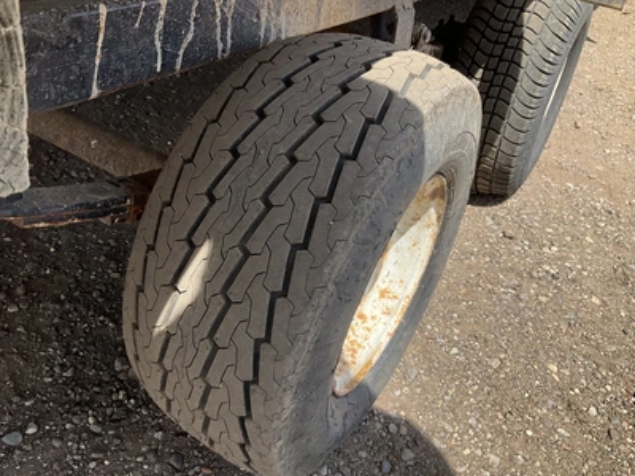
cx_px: 318
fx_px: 532
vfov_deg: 48.2
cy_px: 238
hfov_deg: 61.7
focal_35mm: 29
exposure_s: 1/749
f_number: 1.8
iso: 25
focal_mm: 3
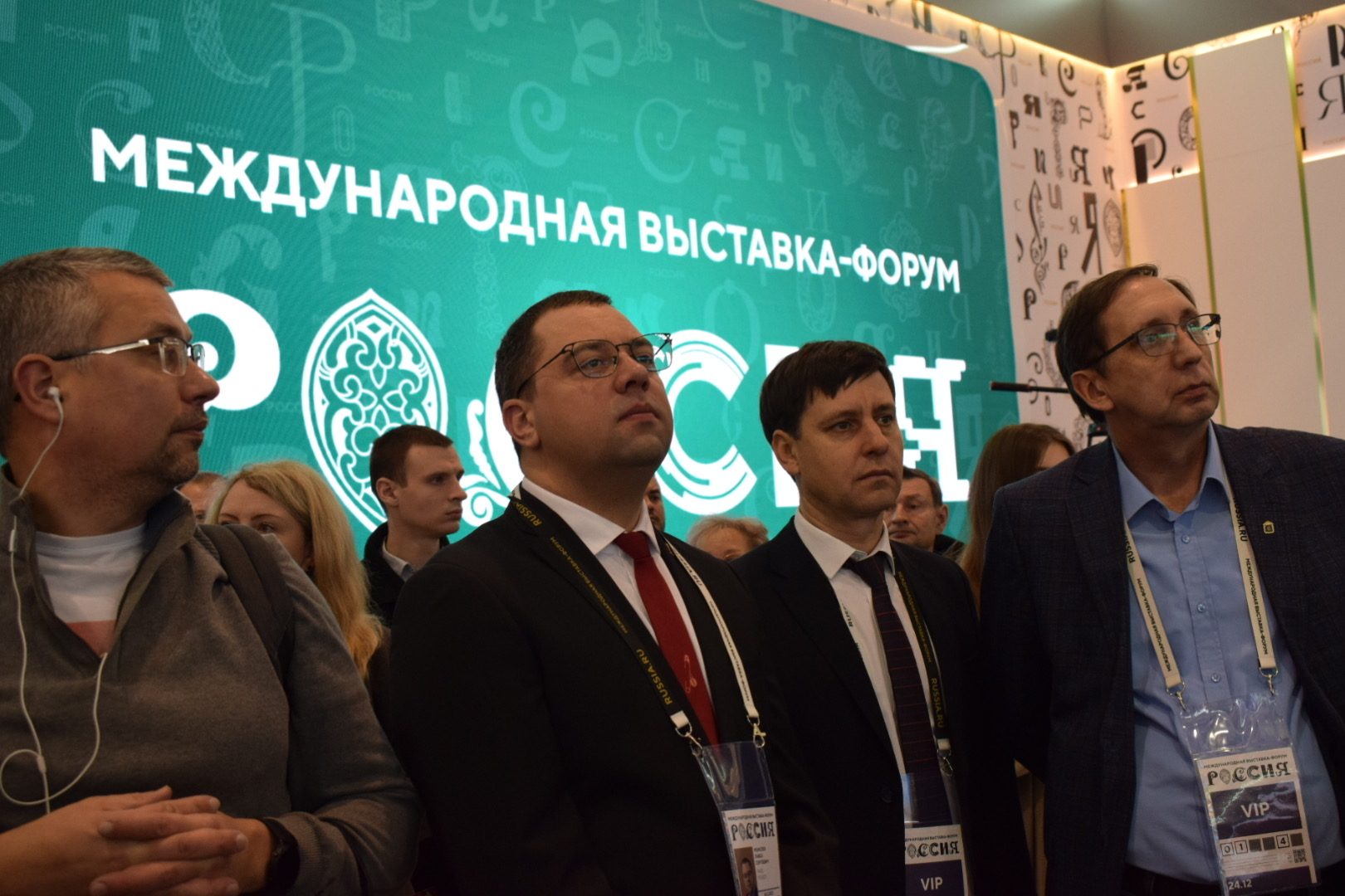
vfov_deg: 31.9
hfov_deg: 46.4
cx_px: 672
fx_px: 1569
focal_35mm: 42
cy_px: 448
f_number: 6.3
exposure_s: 1/50
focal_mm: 28
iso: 1000
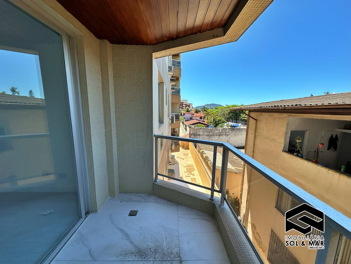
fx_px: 142
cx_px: 176
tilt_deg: -8.9
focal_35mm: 14
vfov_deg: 85.7
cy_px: 132
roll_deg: -1.3
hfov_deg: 102.1
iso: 40
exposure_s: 1/1006
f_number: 2.2
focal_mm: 2.22
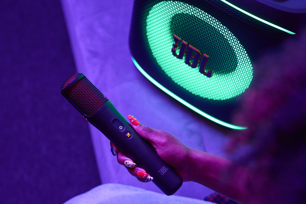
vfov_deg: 18.9
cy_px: 102
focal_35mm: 72
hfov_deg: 28.1
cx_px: 153
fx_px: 612
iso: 3200
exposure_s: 1/125
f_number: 4
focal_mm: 72
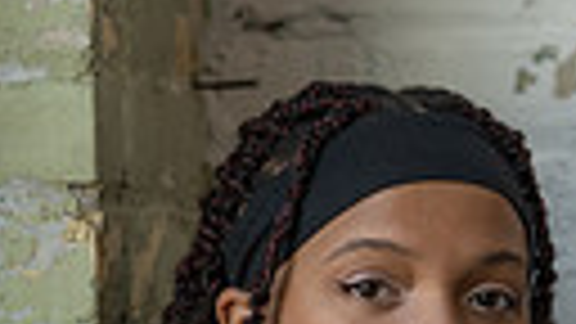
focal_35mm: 312
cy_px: 922
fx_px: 4765
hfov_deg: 6.9
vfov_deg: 3.8
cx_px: 382
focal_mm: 85
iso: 320
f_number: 1.8
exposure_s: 1/200
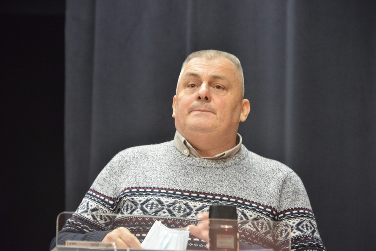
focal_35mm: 190
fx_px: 1985
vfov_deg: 7.2
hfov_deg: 10.8
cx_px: 188
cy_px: 126
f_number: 5.6
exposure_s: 1/50
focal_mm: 190
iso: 6400
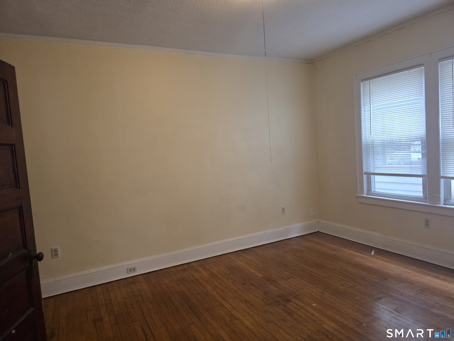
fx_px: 302
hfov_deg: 73.9
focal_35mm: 23
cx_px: 227
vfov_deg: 58.9
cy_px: 170
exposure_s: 1/120
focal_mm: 6.3
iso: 500
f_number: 1.7
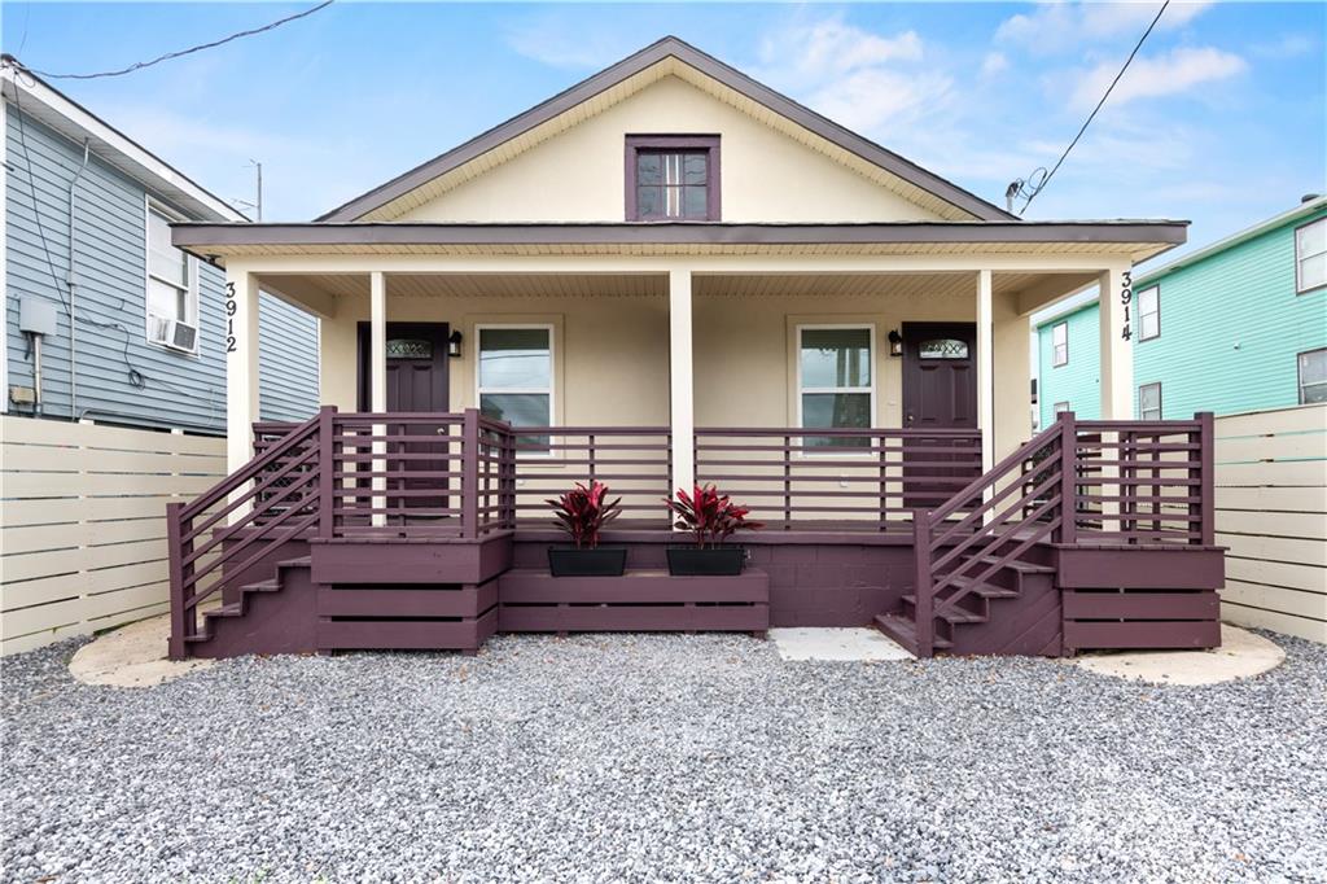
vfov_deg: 67.3
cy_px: 442
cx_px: 664
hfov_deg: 90.0
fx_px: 663
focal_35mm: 18
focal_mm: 18
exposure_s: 1/200
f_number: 7.1
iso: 250
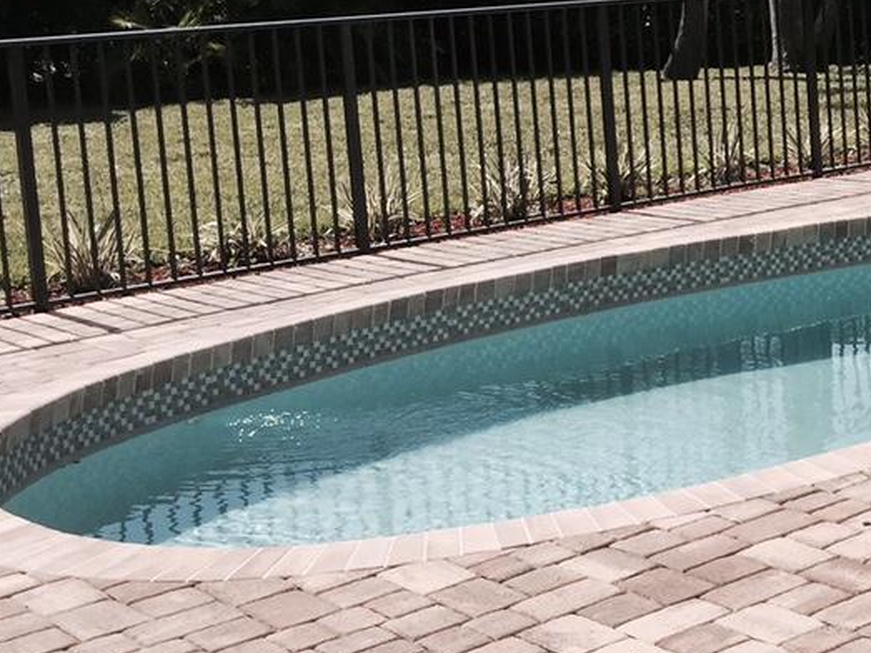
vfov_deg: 20.5
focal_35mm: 71
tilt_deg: -6.4
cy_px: 142
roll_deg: +2.2
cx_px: 1041
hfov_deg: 24.8
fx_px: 1786
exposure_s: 1/2198
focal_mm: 4.15
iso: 32
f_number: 2.2
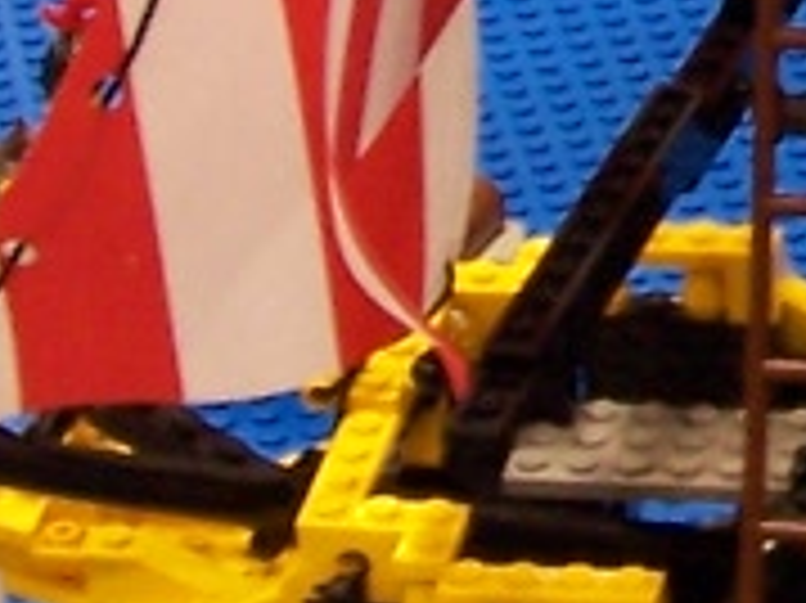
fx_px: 6236
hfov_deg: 7.1
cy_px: -189
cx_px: 1571
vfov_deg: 5.5
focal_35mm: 268
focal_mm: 6.7
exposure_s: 1/15
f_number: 2.8
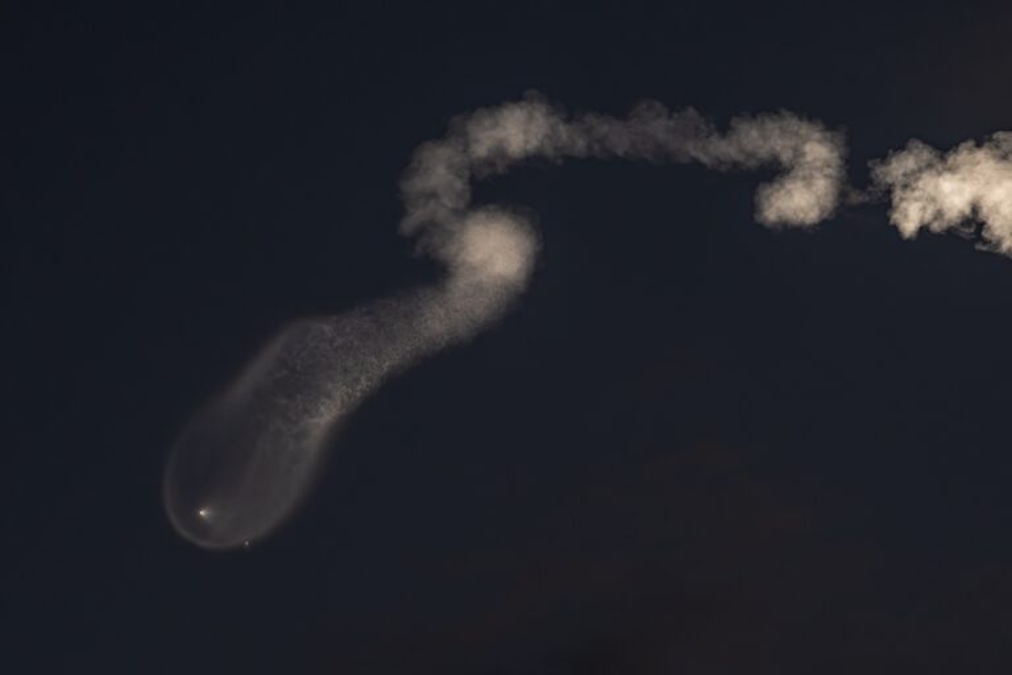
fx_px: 8854
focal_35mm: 315
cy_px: 338
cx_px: 506
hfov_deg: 6.5
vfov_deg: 4.4
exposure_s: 1/400
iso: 1250
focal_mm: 210
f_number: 5.6
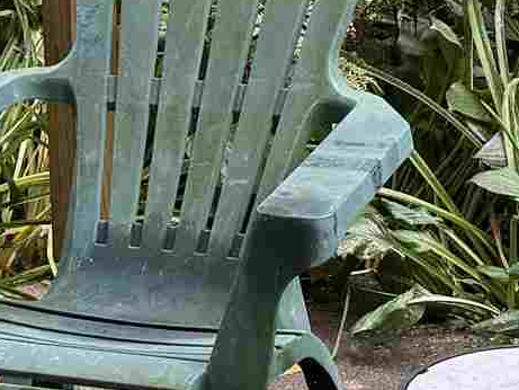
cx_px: 293
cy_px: -50
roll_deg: +1.7
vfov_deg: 9.2
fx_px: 2400
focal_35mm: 160
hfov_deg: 12.3
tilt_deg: -13.1
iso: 64
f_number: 1.78
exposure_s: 1/162
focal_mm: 6.76
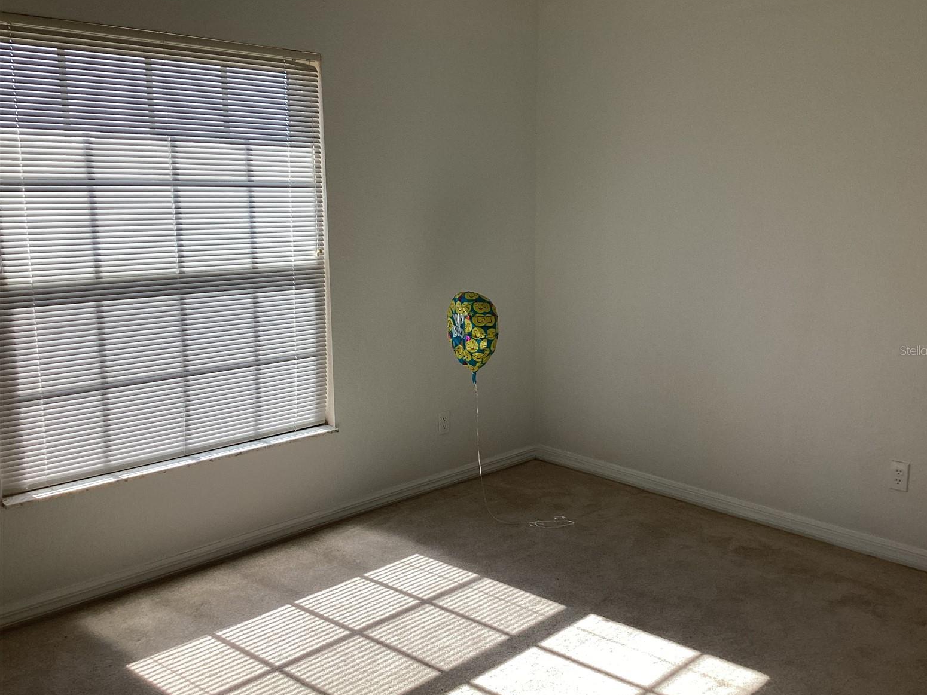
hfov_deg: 56.8
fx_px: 857
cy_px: 350
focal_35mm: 32
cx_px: 478
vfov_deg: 44.2
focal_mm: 3.3
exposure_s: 1/203
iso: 25
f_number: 2.4
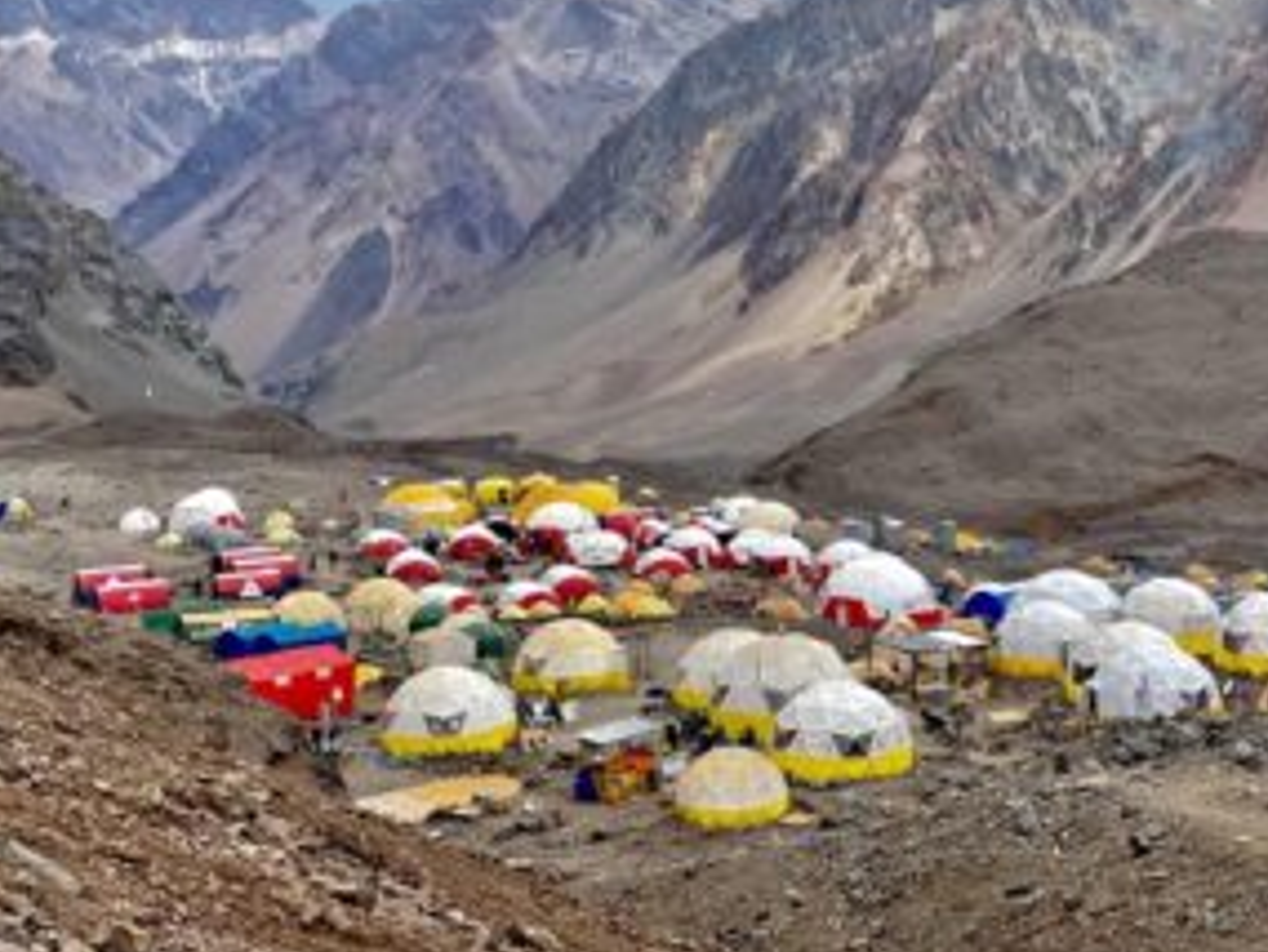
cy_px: 316
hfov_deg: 26.6
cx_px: 814
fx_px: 2675
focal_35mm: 73
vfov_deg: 20.1
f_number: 2
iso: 20
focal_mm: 6
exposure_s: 1/999
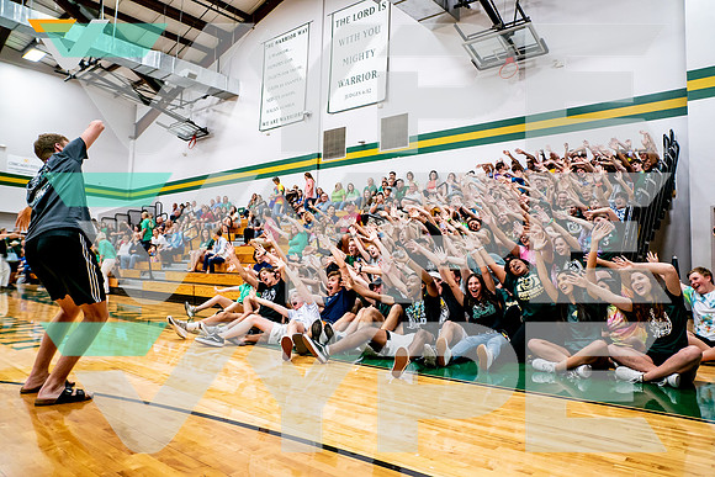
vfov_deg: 53.2
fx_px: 477
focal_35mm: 24
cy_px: 238
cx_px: 358
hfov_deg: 73.7
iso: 2500
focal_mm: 24
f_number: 2.8
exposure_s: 1/750
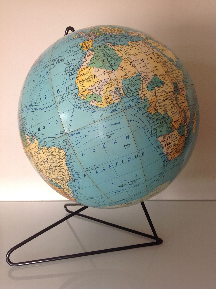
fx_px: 292
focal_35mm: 35
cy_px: 144
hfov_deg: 40.6
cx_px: 108
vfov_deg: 52.7
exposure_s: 1/24
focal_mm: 4.28
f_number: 2.4
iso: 50
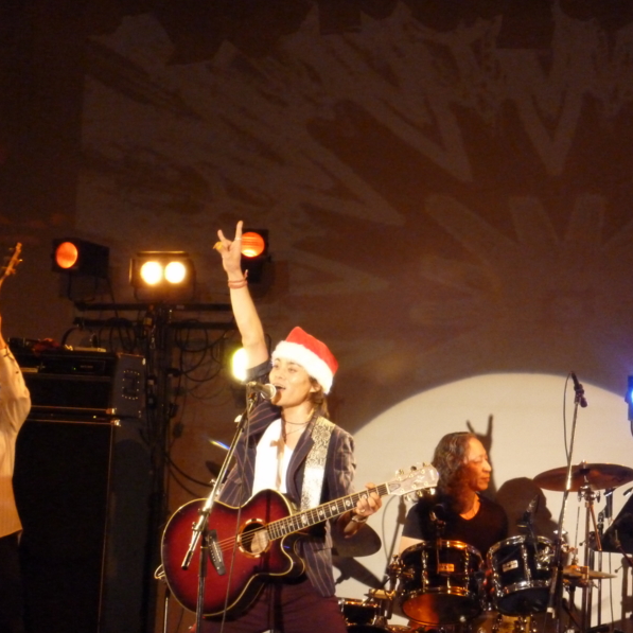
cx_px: 350
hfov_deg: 11.8
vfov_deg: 11.8
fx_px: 3062
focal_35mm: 148
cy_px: 317
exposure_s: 1/30
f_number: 5.9
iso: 800
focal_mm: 22.5
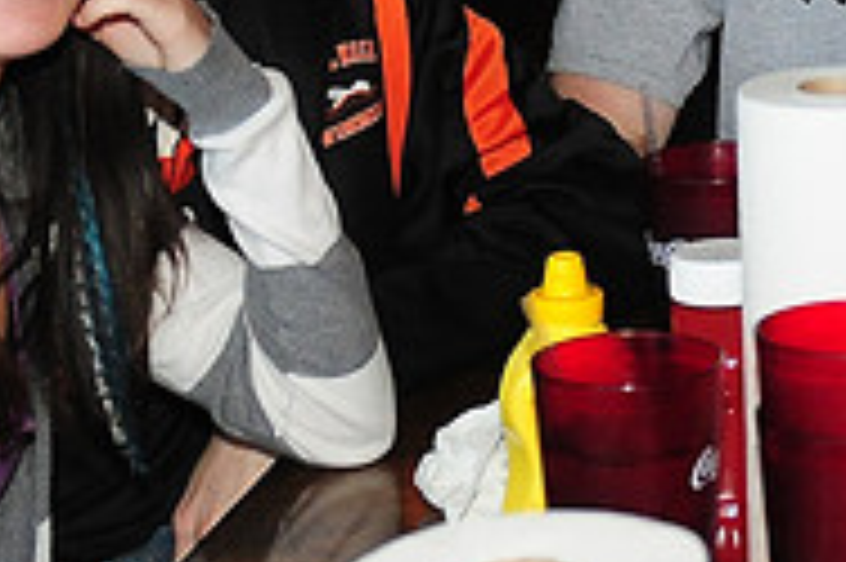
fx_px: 2606
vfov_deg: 12.2
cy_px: 20
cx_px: 788
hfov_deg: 18.1
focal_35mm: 111
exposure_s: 1/320
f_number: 3.2
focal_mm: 24
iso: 1000
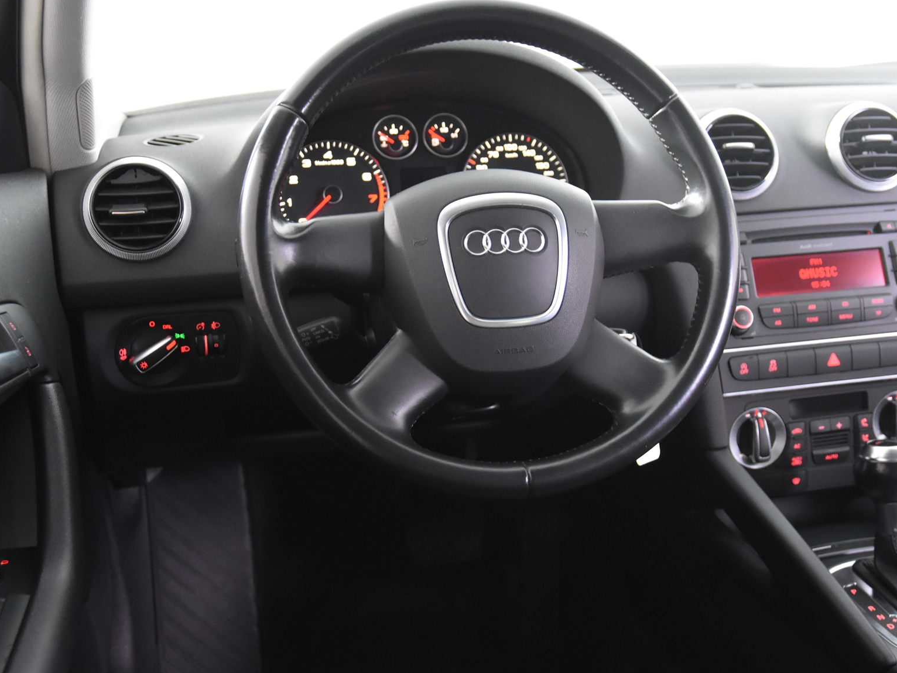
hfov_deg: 40.4
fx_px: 1218
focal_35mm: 47
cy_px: 321
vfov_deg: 30.9
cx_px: 456
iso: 4000
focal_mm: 26
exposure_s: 1/40
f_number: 3.2
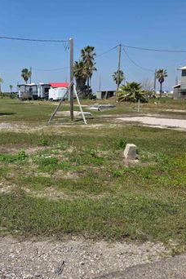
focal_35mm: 35
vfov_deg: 54.4
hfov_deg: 36.9
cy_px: 147
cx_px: 46
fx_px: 271
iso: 80
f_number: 1.7
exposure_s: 1/7944
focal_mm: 6.3
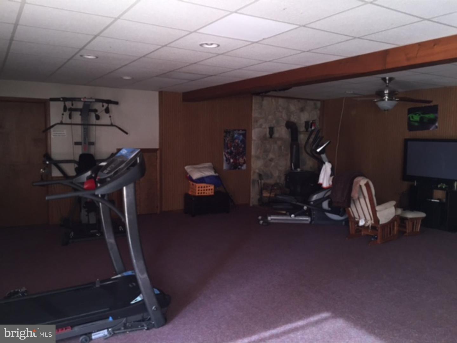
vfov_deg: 48.2
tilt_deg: -4.6
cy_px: 172
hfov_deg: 61.7
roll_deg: -0.6
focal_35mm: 29
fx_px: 383
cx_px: 228
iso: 100
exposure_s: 1/24
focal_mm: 4.15
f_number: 2.2
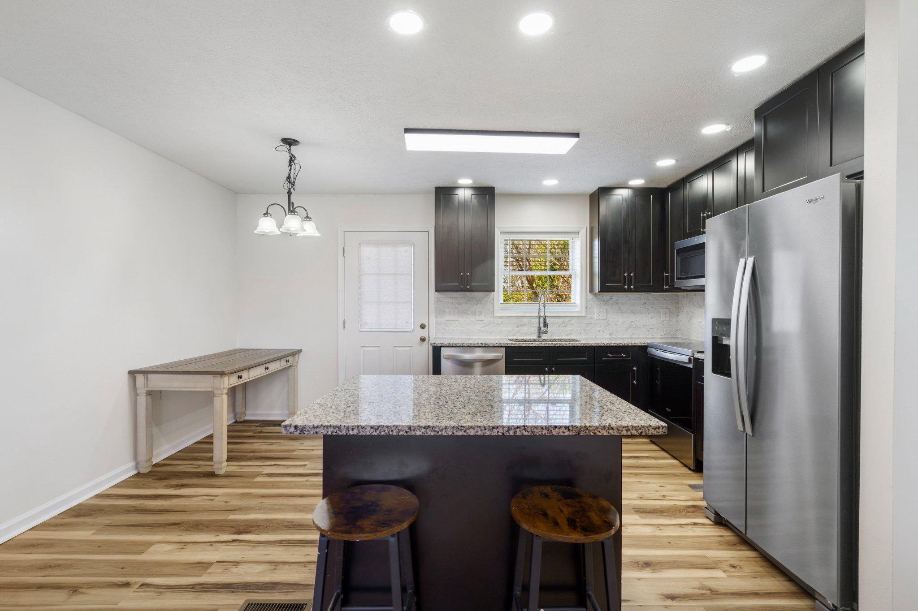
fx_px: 408
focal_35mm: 16
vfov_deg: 73.7
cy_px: 306
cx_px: 459
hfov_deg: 96.8
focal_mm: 16
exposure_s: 1/400
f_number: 8
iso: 320
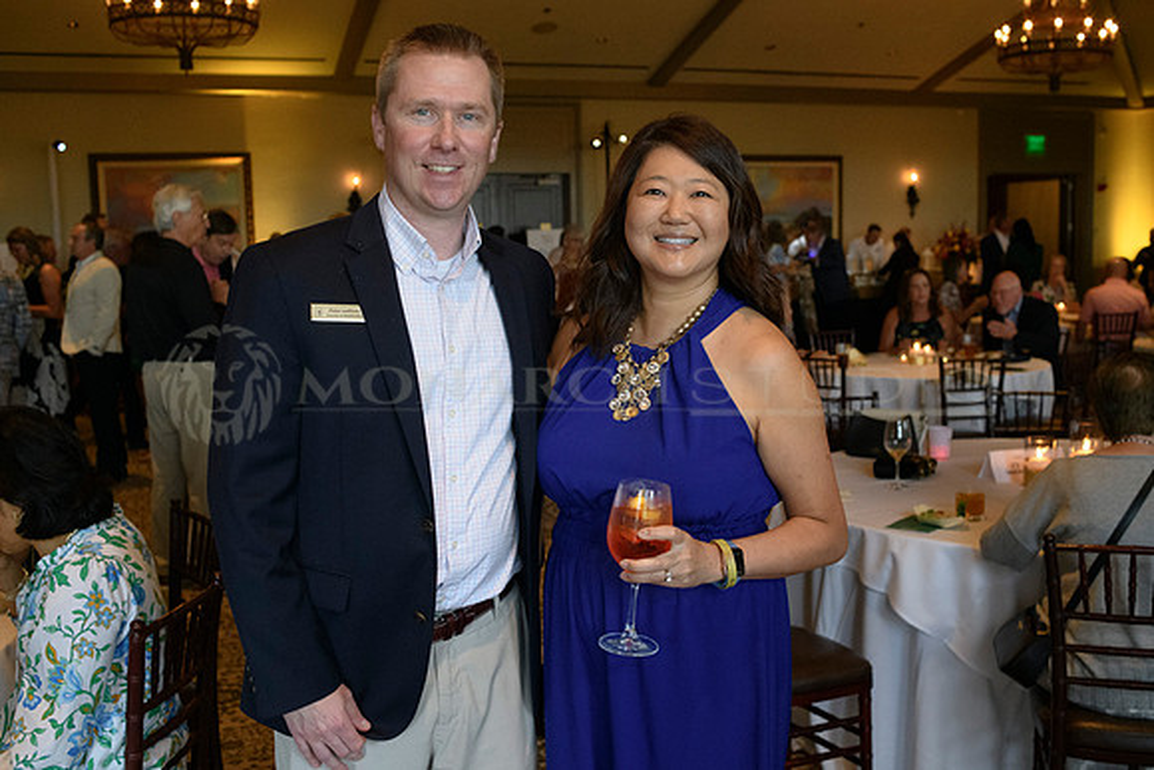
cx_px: 609
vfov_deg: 35.3
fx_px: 1210
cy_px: 396
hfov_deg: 51.0
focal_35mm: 38
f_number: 4.5
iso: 4000
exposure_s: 1/320
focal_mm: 35
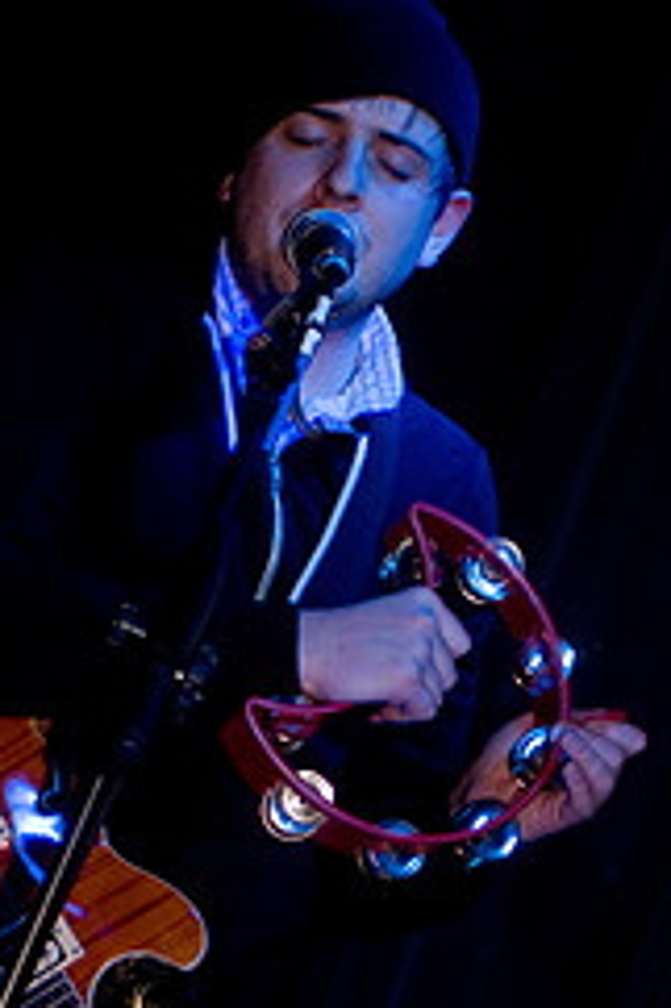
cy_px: 737
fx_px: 4059
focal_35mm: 145
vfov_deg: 14.1
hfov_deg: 9.4
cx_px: 469
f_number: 2.8
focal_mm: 52
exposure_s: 1/30
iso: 800
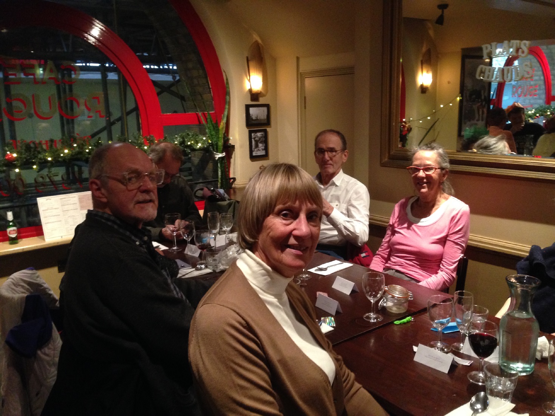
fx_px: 529
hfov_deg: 55.3
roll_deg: +1.8
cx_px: 278
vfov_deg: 43.0
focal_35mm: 33
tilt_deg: -10.9
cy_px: 208
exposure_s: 1/20
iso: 320
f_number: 2.4
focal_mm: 4.12
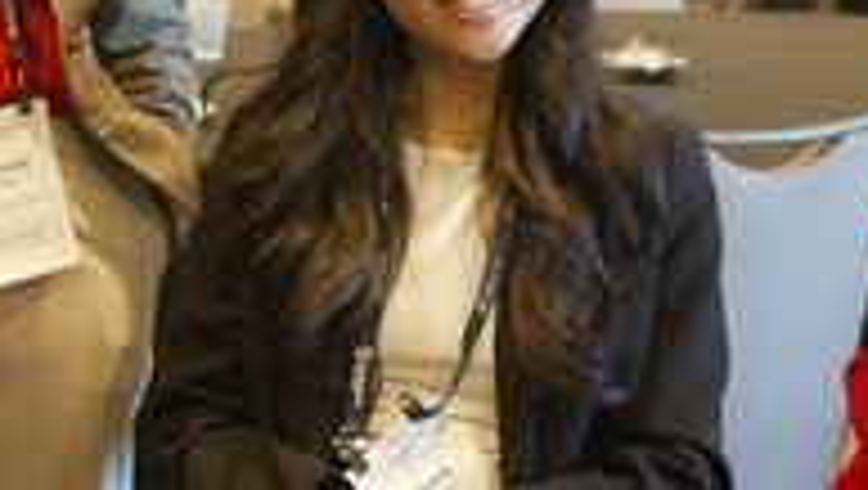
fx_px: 2972
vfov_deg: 9.4
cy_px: 276
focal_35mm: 129
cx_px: -117
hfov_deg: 16.1
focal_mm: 33
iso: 2500
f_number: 4
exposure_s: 1/30
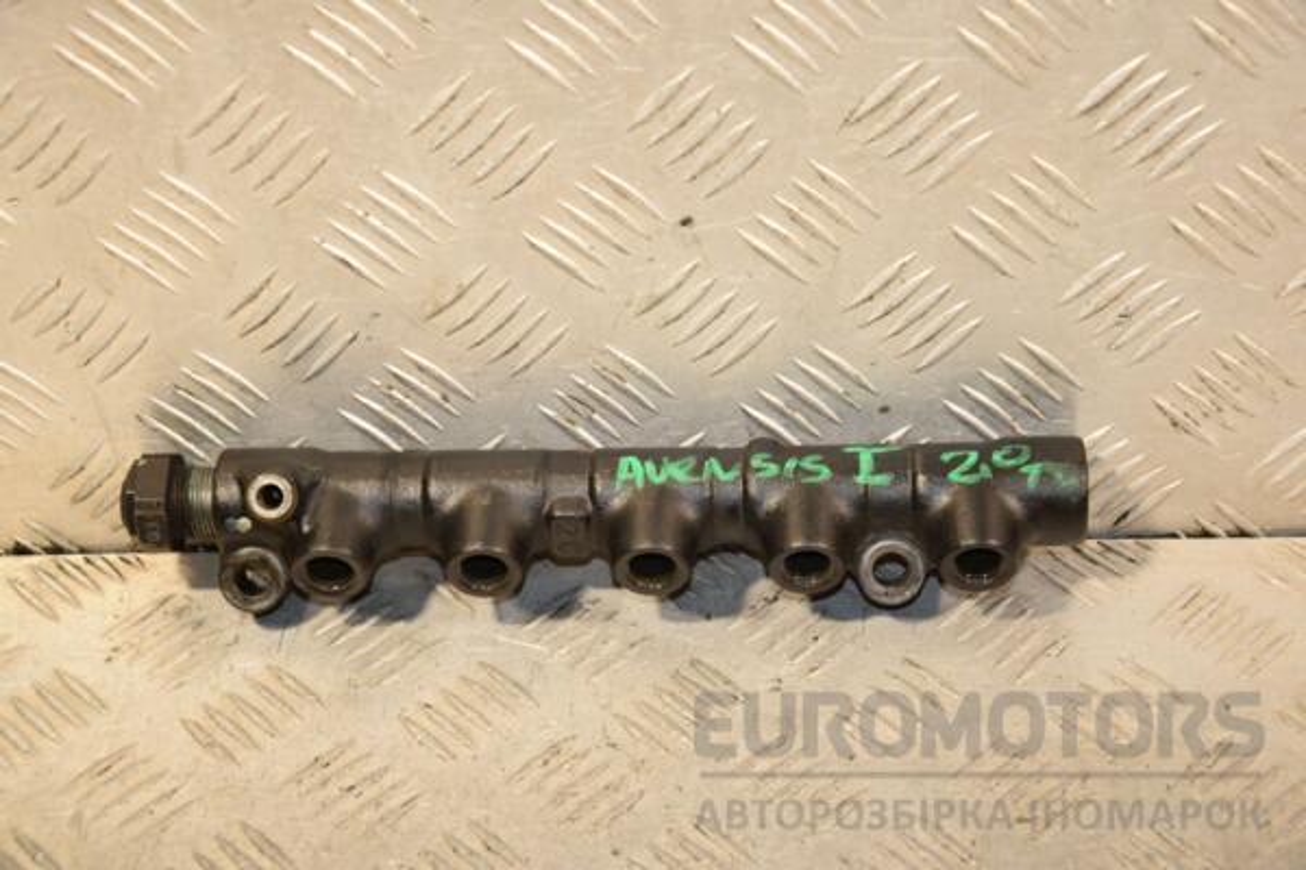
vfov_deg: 18.2
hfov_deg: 27.0
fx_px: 2721
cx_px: 653
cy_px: 435
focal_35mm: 75
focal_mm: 50
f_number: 5.6
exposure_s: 1/200
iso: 800
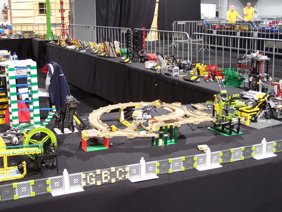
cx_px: 141
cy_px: 106
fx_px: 415
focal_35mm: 51
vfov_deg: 28.6
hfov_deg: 37.5
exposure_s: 1/2
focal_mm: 8.5
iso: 80
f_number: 3
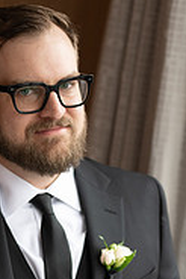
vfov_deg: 16.4
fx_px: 944
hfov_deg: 11.2
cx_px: 21
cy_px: 279
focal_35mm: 122
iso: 1250
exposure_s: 1/200
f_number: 2.8
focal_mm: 50
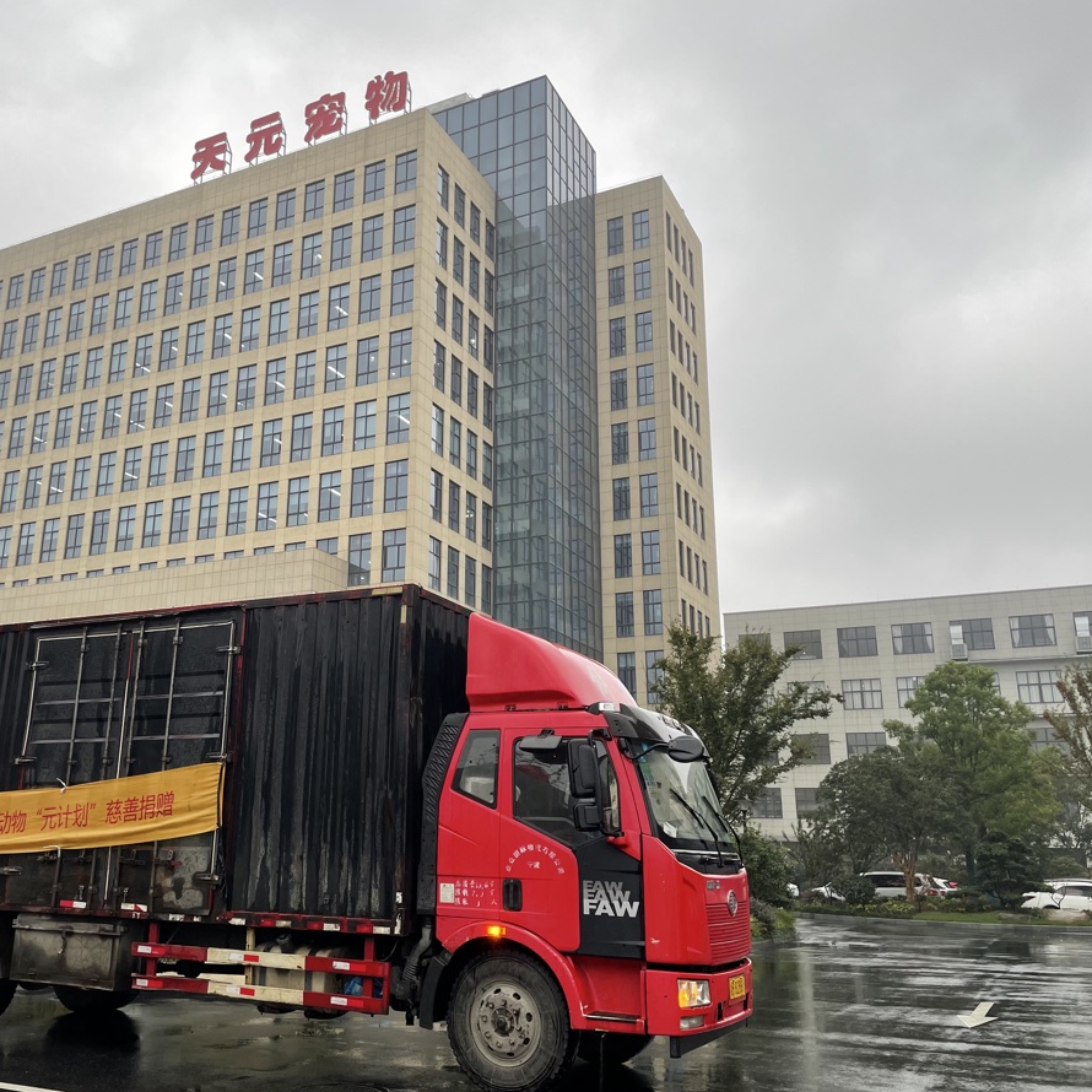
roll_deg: -1.5
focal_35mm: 31
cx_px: 425
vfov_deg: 52.5
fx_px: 1106
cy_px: 545
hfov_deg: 52.1
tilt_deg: +16.9
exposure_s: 1/135
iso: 32
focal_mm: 4.2
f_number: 1.6
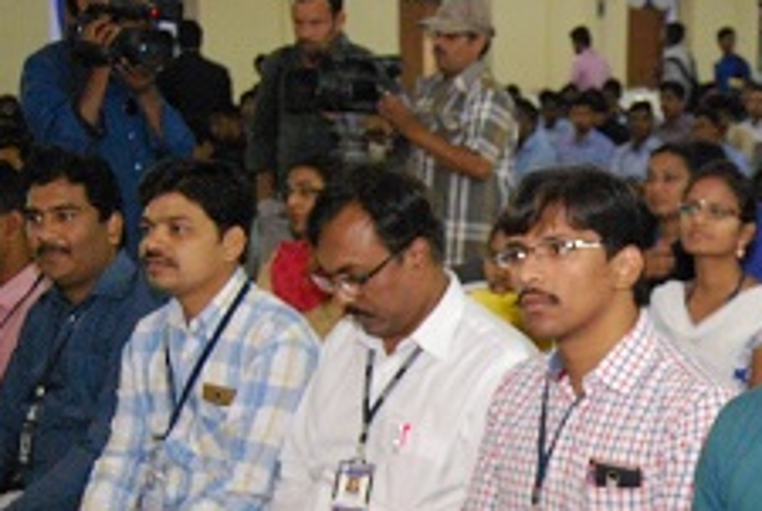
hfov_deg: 27.4
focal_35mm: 71
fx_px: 1506
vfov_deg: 18.7
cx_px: 682
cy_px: 533
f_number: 4
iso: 1600
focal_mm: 20
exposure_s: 1/60
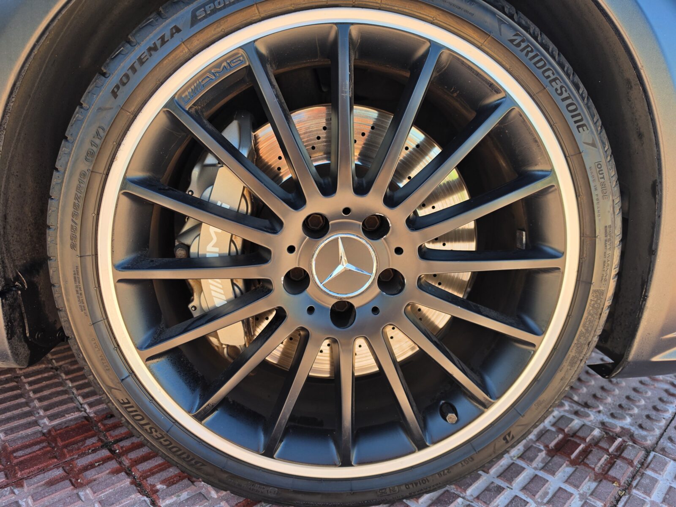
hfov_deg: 73.9
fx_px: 449
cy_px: 254
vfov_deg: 58.9
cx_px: 338
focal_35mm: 23
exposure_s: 1/359
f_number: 1.4
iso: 20
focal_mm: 6.5
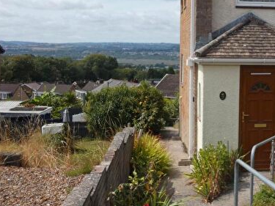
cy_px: 47
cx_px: 253
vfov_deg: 25.7
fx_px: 445
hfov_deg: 32.5
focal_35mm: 56
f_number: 4
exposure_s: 1/800
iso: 80
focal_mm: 5.3
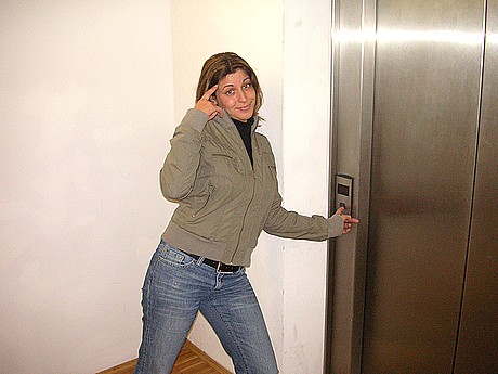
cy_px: 187
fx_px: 532
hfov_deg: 50.1
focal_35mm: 37
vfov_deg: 38.7
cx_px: 249
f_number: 2.8
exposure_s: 1/45
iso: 160
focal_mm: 6.1
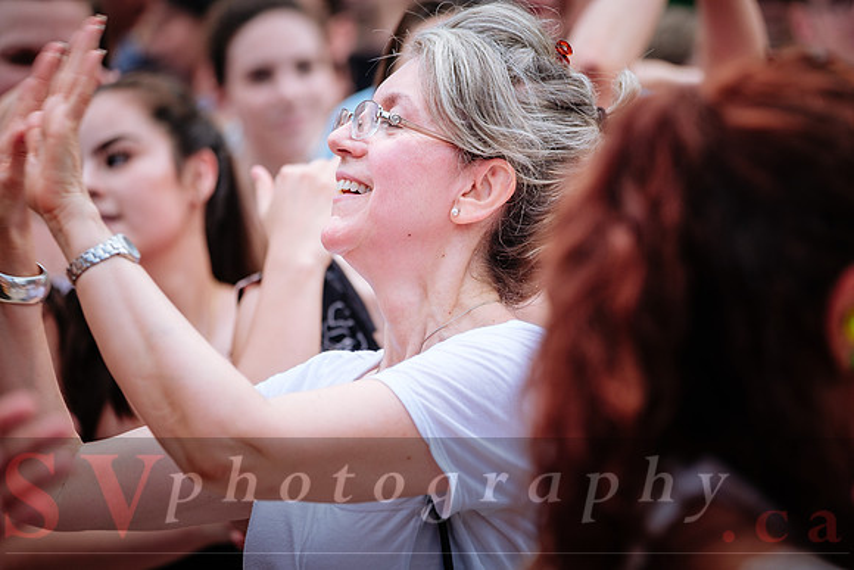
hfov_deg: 8.9
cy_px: 315
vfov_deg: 5.9
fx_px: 5503
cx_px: 472
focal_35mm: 232
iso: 200
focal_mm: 140
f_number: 3.2
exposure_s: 1/400
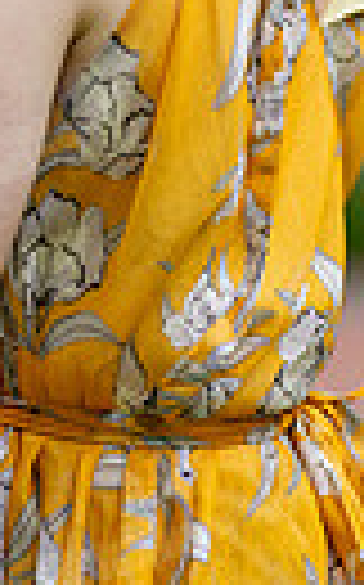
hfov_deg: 4.3
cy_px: 14
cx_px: -99
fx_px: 4788
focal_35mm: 301
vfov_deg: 7.0
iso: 80
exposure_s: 1/800
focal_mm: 85
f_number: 1.2
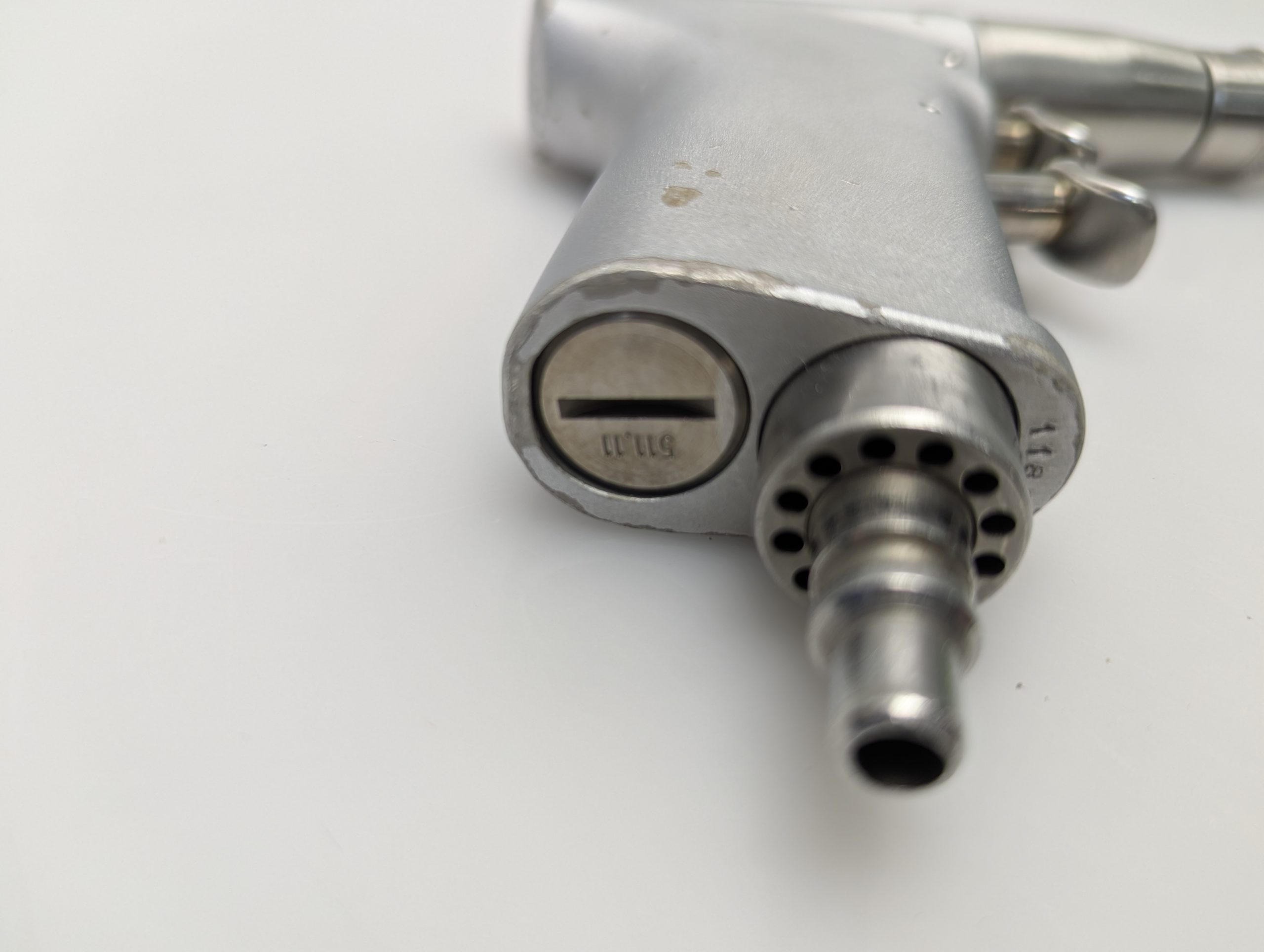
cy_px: 476
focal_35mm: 24
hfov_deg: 71.5
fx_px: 878
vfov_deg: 56.9
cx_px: 632
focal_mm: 6.81
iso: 127
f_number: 1.85
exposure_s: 1/100
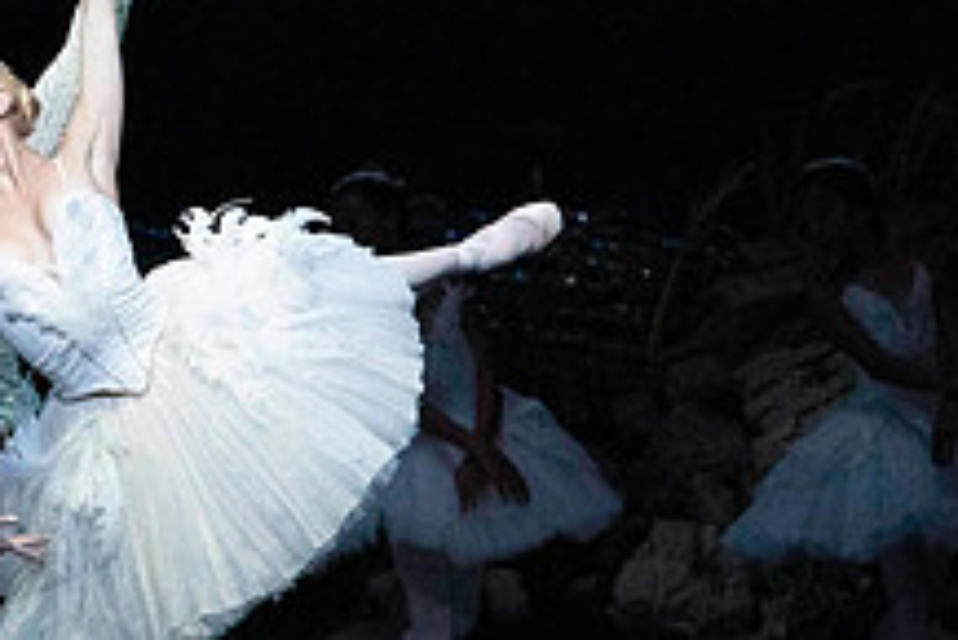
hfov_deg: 3.9
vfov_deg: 2.6
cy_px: 302
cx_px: 318
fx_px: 14219
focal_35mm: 534
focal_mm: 200
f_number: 5
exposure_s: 1/400
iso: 25600
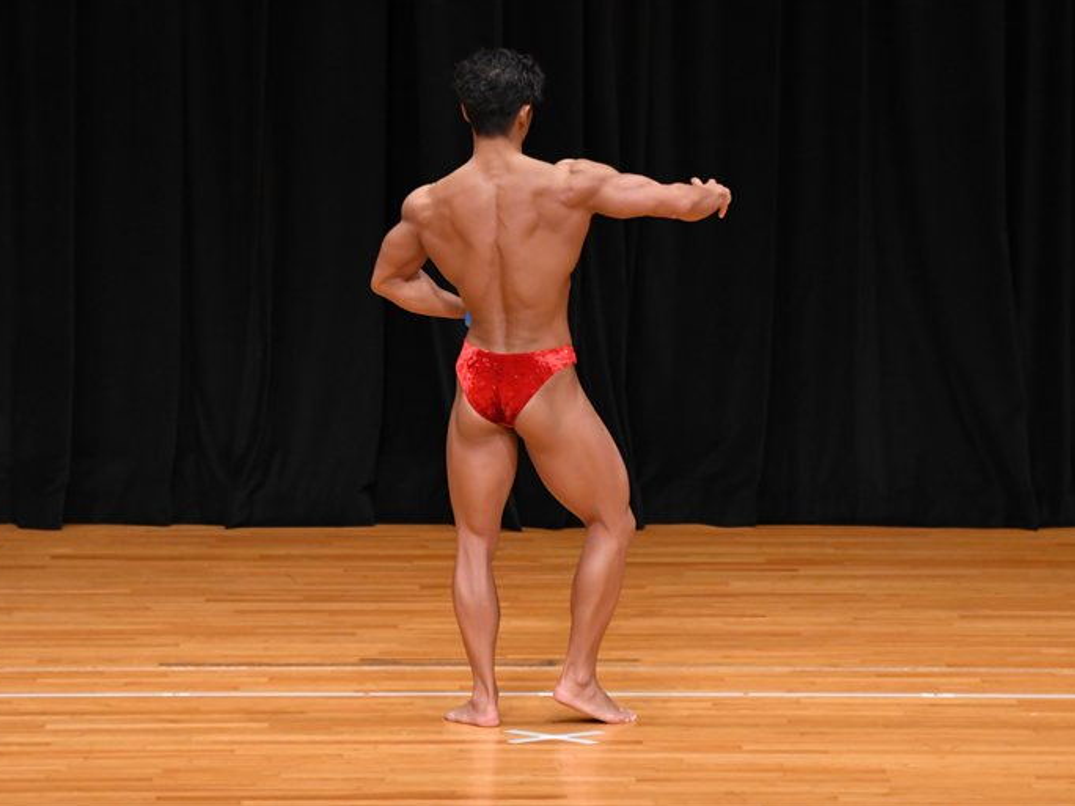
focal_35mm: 294
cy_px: 402
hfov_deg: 6.7
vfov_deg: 5.1
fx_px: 9130
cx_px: 535
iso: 3200
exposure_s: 1/400
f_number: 5.6
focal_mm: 180
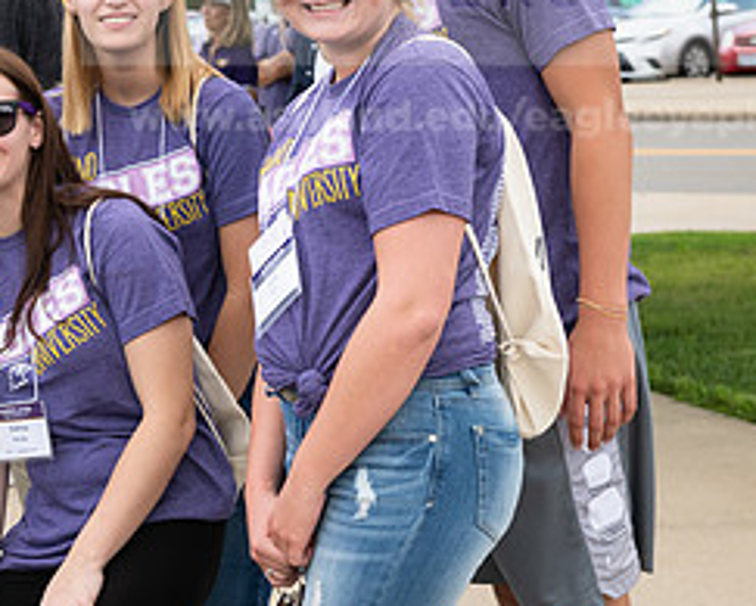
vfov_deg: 12.5
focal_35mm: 123
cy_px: 182
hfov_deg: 15.3
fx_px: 2755
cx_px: -12
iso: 320
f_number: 5.6
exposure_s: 1/400
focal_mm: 55
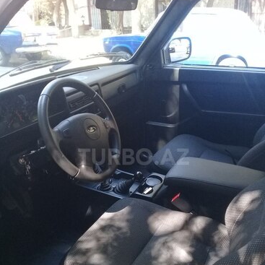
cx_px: 134
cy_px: 157
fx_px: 320
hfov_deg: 44.9
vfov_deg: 44.7
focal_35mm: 37
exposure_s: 1/40
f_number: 2.2
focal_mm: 3.3
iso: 160
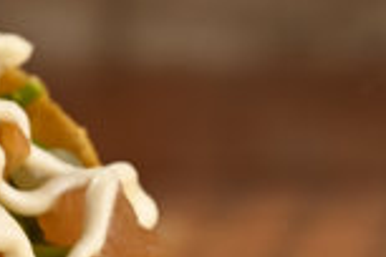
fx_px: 4514
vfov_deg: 3.2
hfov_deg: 4.9
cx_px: -212
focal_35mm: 421
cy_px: 450
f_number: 16
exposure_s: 1/100
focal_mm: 105
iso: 200
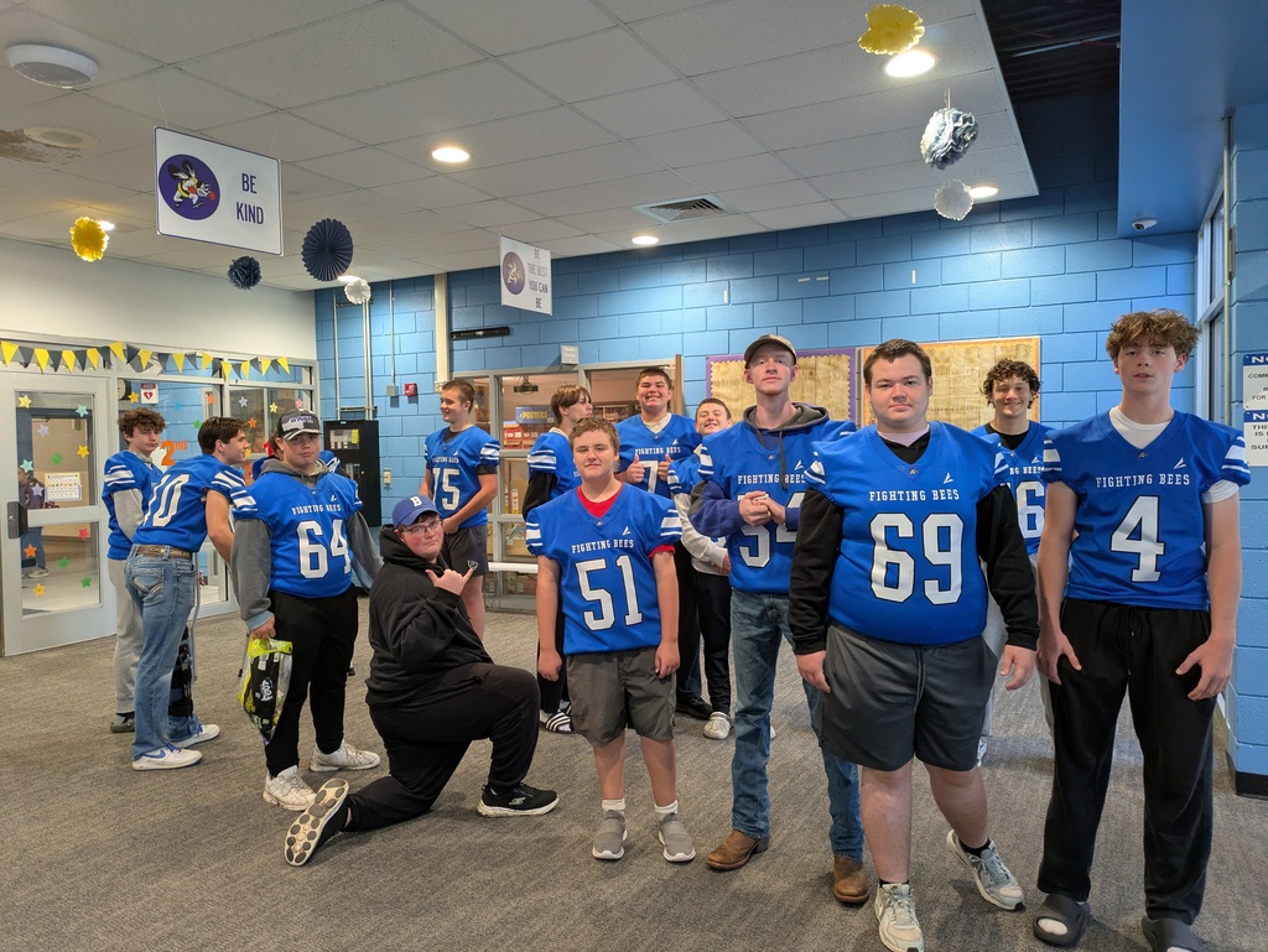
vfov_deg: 54.9
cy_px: 476
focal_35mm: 25
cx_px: 634
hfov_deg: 69.4
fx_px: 916
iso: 439
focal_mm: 5.43
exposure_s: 1/120
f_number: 1.89
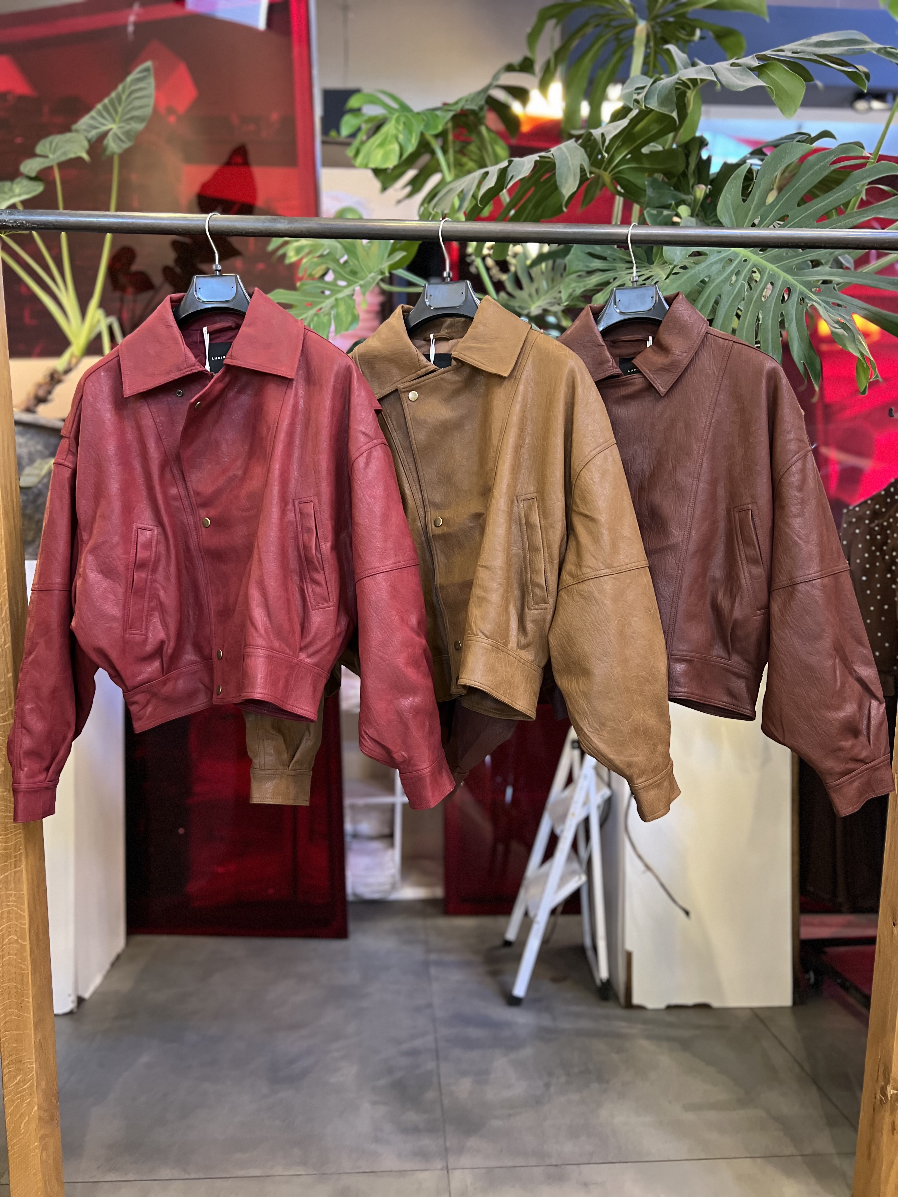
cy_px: 598
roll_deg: +0.4
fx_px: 899
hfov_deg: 53.1
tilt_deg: +0.0
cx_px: 449
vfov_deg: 67.3
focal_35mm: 26
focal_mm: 5.7
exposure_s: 1/33
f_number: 1.5
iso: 400
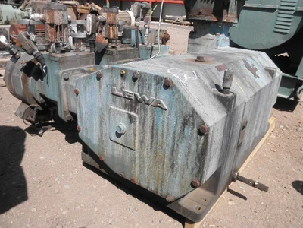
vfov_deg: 49.7
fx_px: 245
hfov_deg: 63.4
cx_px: 152
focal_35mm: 28
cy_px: 114
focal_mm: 5
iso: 64
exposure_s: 1/125
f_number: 8.5
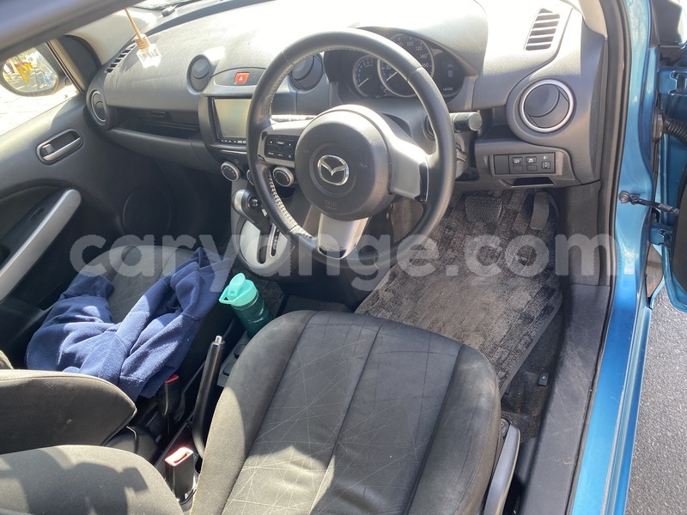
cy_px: 258
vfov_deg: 53.1
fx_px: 516
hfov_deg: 67.3
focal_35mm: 26
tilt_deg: -41.3
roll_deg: +19.7
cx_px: 344
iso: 64
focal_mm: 4.25
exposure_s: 1/122
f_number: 1.8
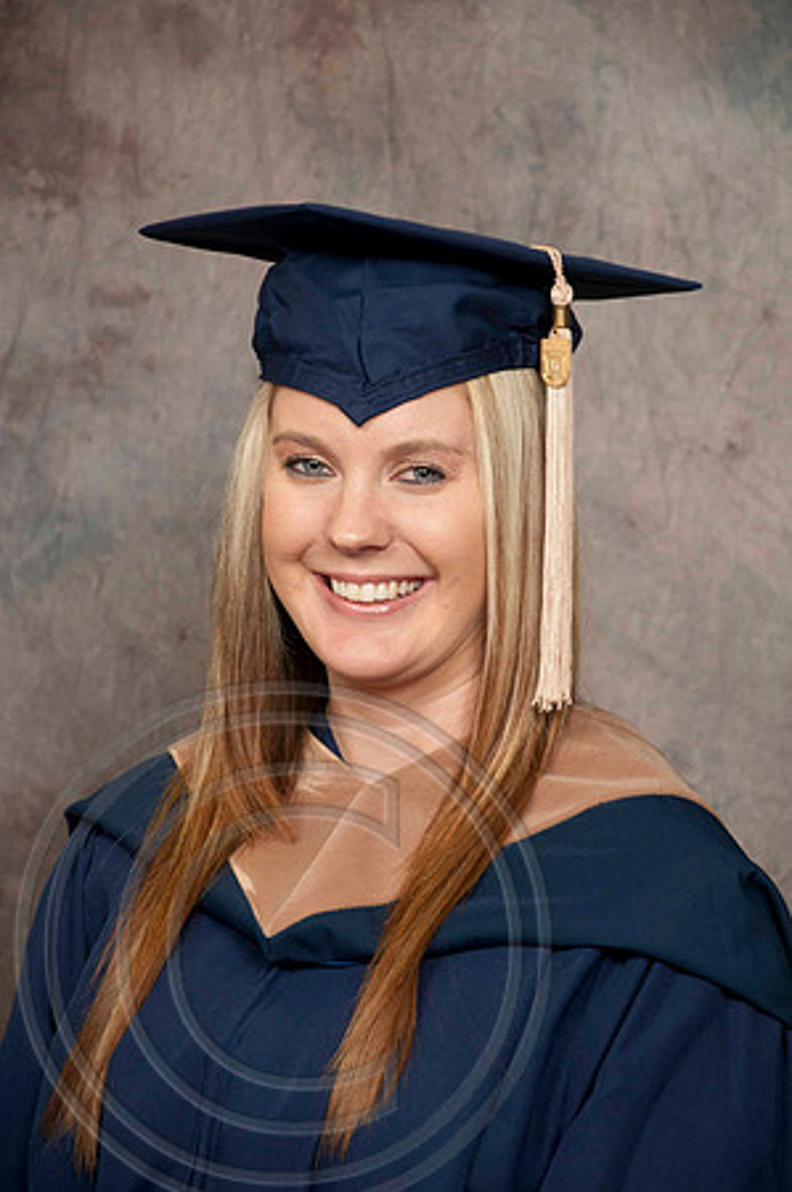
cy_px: 596
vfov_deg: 15.2
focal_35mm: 135
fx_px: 4465
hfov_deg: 10.1
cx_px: 396
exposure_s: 1/60
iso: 200
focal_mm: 90
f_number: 5.6
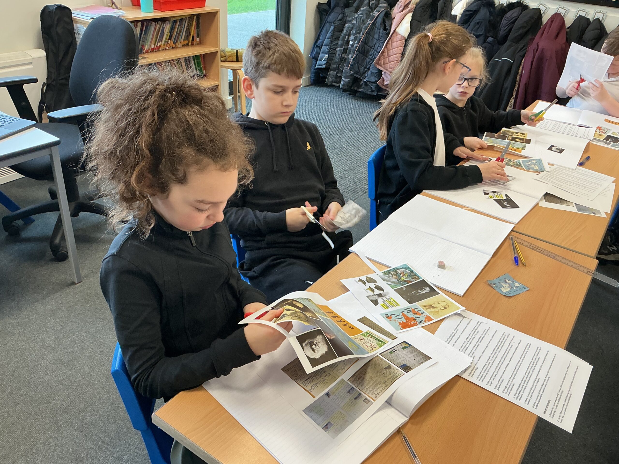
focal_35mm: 29
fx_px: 519
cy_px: 232
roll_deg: -4.6
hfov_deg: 61.7
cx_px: 310
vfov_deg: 48.2
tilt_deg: -29.1
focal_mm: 3
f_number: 1.8
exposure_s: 1/60
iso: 100
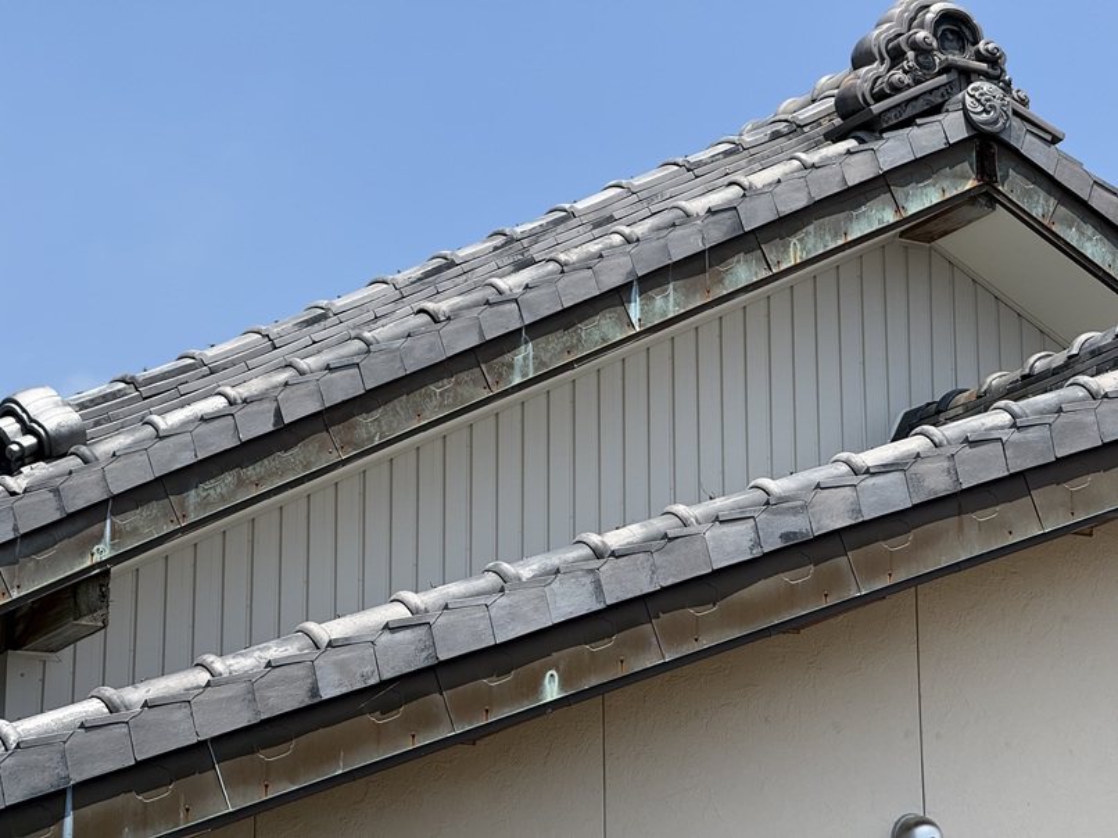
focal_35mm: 120
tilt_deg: +16.9
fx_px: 3875
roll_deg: -0.8
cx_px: 559
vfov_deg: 12.3
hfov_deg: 16.4
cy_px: 419
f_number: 2.8
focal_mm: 15.66
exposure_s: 1/1613
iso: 64
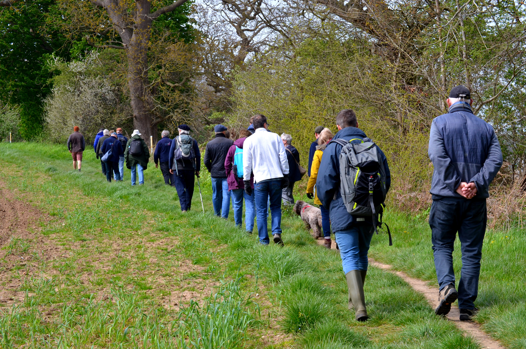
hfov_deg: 24.7
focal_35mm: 82
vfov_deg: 16.5
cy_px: 174
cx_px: 263
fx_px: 1203
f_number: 10
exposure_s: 1/400
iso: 400
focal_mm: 55
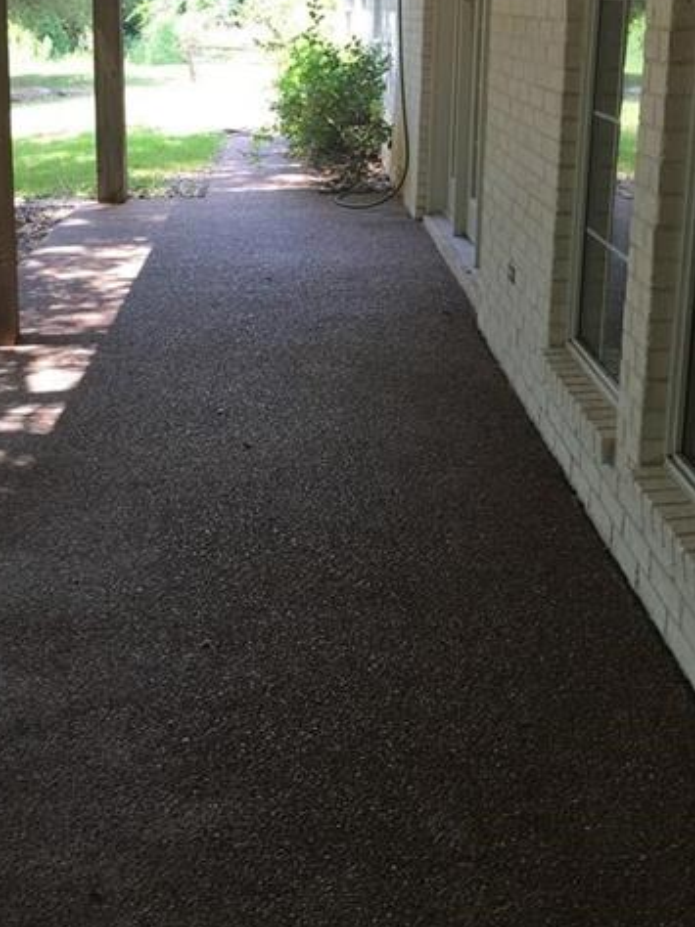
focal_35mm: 47
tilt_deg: -12.9
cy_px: 313
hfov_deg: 30.6
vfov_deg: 40.0
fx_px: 1259
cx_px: 227
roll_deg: -0.2
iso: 32
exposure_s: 1/120
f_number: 2.2
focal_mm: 4.15
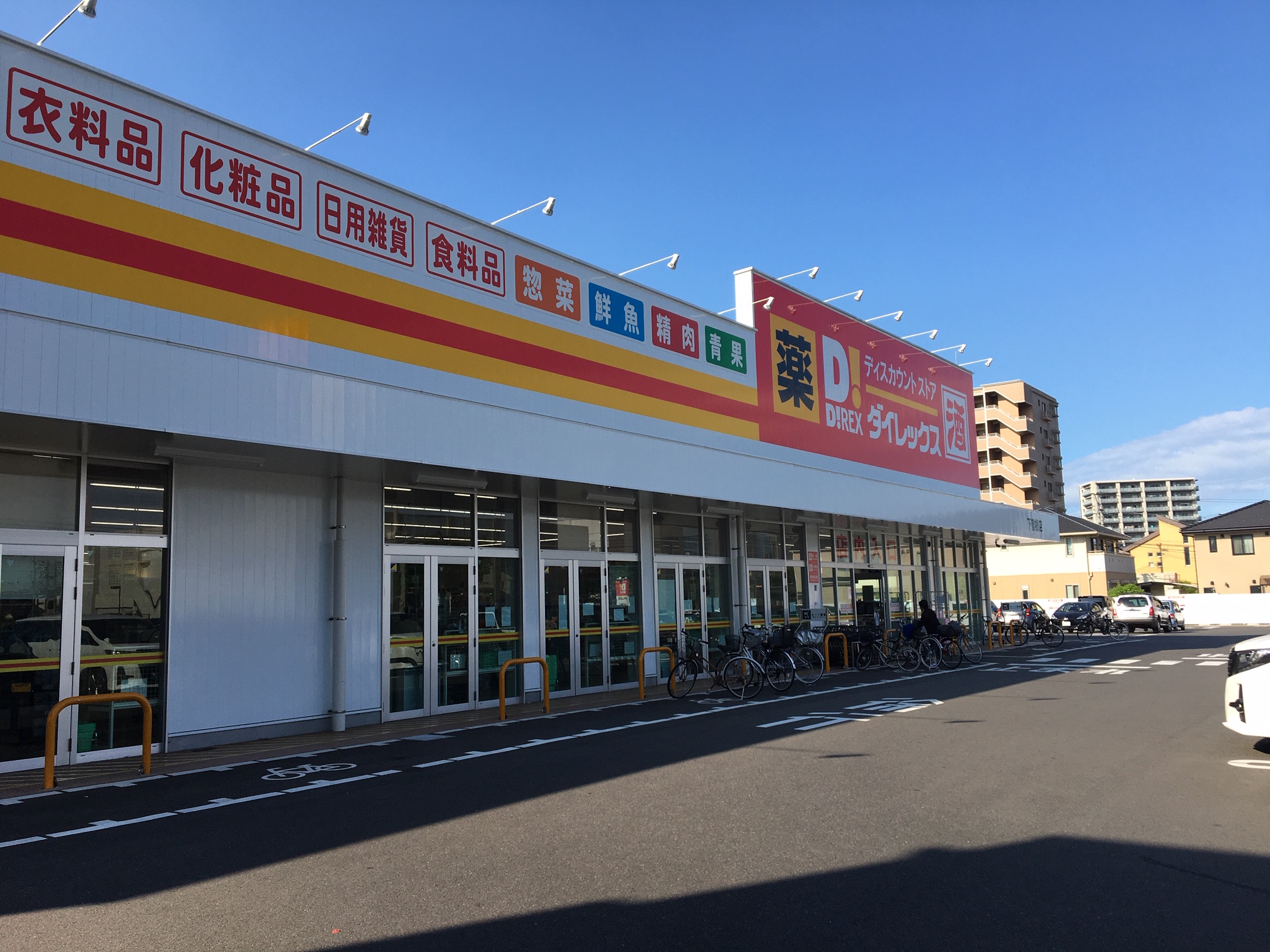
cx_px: 635
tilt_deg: +6.3
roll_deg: +0.8
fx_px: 1064
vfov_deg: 48.2
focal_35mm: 29
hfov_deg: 61.7
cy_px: 476
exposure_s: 1/999
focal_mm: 4.15
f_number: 2.2
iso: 25
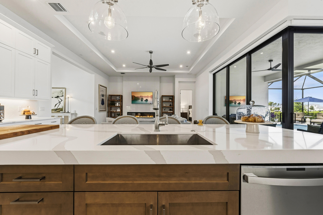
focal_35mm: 14
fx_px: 126
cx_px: 162
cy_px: 108
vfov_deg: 81.2
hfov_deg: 104.3
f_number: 11
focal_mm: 14
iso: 250
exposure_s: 1/3
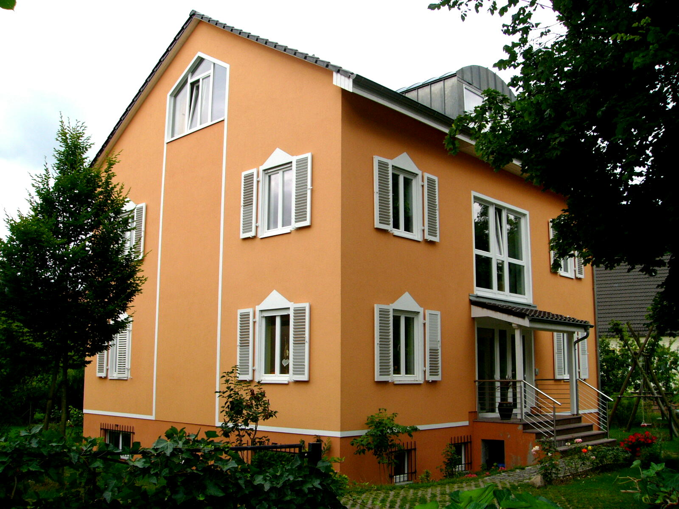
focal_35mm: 36
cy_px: 254
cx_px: 340
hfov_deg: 51.4
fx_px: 706
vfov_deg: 39.7
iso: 50
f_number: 2.8
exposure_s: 1/400
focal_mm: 6
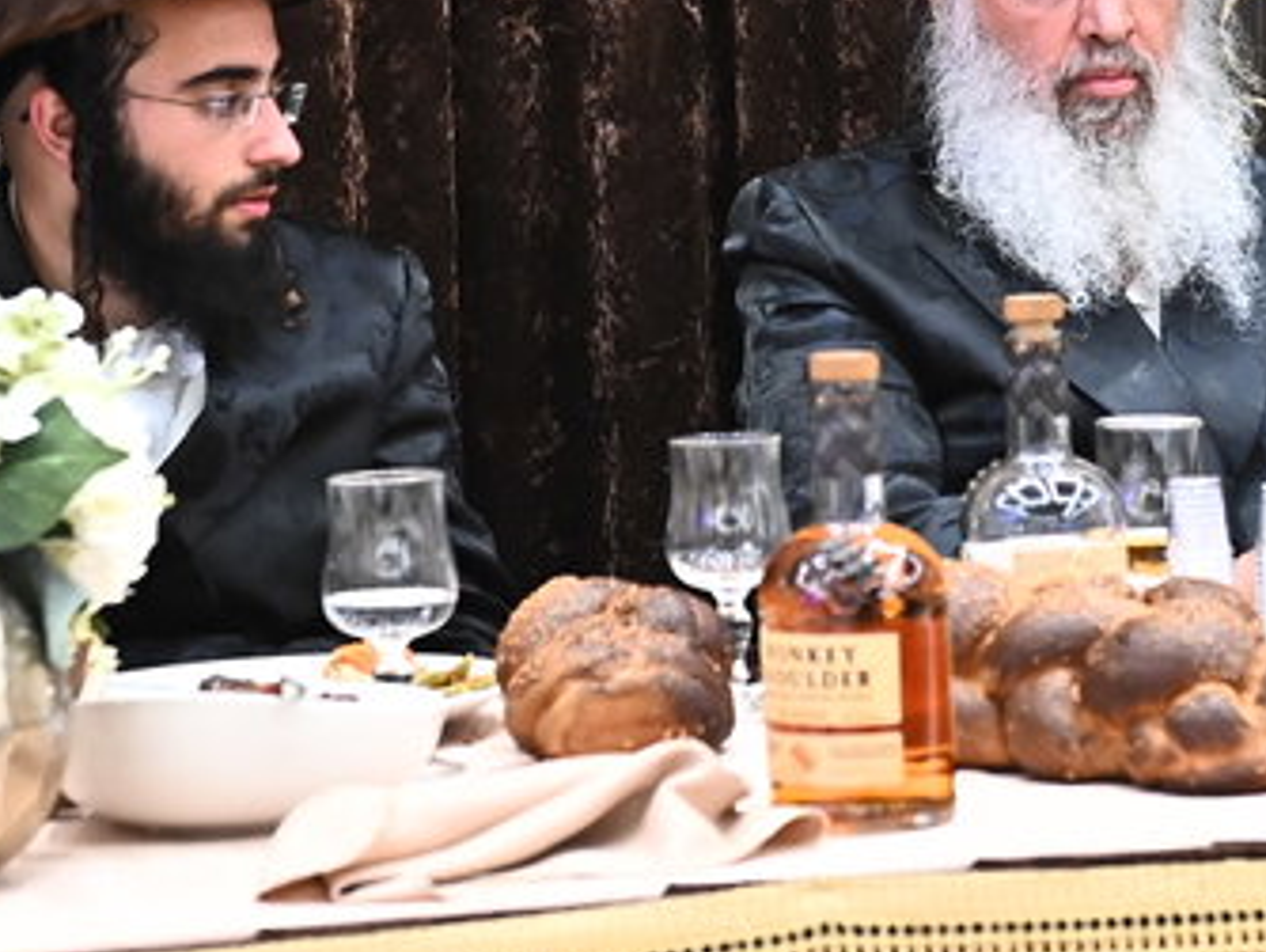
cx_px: 902
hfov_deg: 14.4
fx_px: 5014
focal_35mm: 137
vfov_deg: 10.7
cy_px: -13
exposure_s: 1/200
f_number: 3.2
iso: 2500
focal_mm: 34
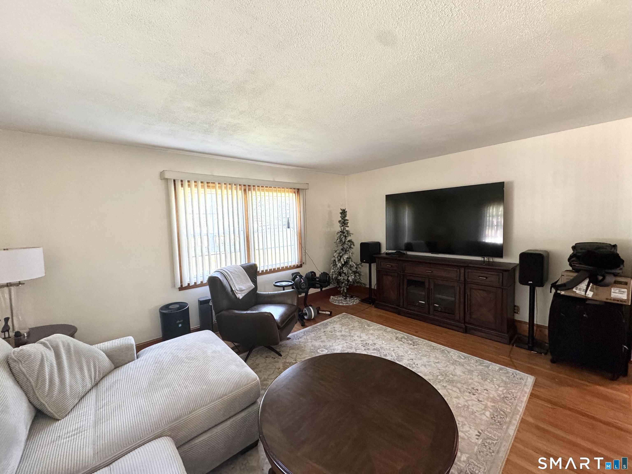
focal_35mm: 14
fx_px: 256
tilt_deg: -4.2
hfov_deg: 102.1
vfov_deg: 85.7
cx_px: 316
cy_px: 237
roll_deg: +1.9
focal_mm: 2.22
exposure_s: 1/75
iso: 320
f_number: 2.2
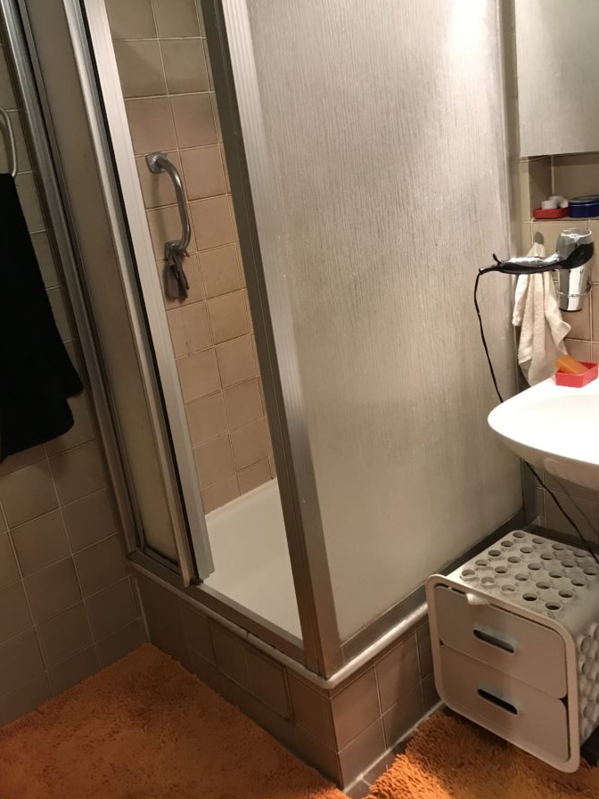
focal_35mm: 32
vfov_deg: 56.8
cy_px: 378
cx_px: 287
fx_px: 738
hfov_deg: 44.2
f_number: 1.8
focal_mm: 3.99
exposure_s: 1/14
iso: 100
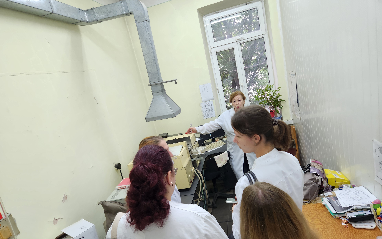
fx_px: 260
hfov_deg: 72.5
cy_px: 143
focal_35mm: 25
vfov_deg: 49.0
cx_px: 194
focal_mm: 5.4
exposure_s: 1/100
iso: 125
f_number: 1.8
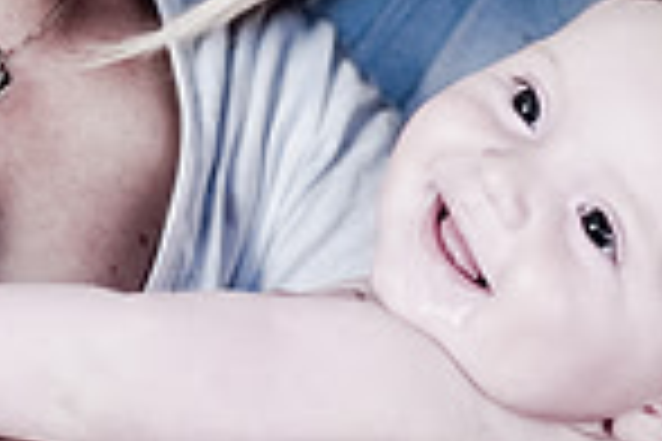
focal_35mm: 285
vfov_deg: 4.8
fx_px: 5240
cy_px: -88
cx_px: 311
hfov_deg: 7.2
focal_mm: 48
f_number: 2.8
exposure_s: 1/60
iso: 200
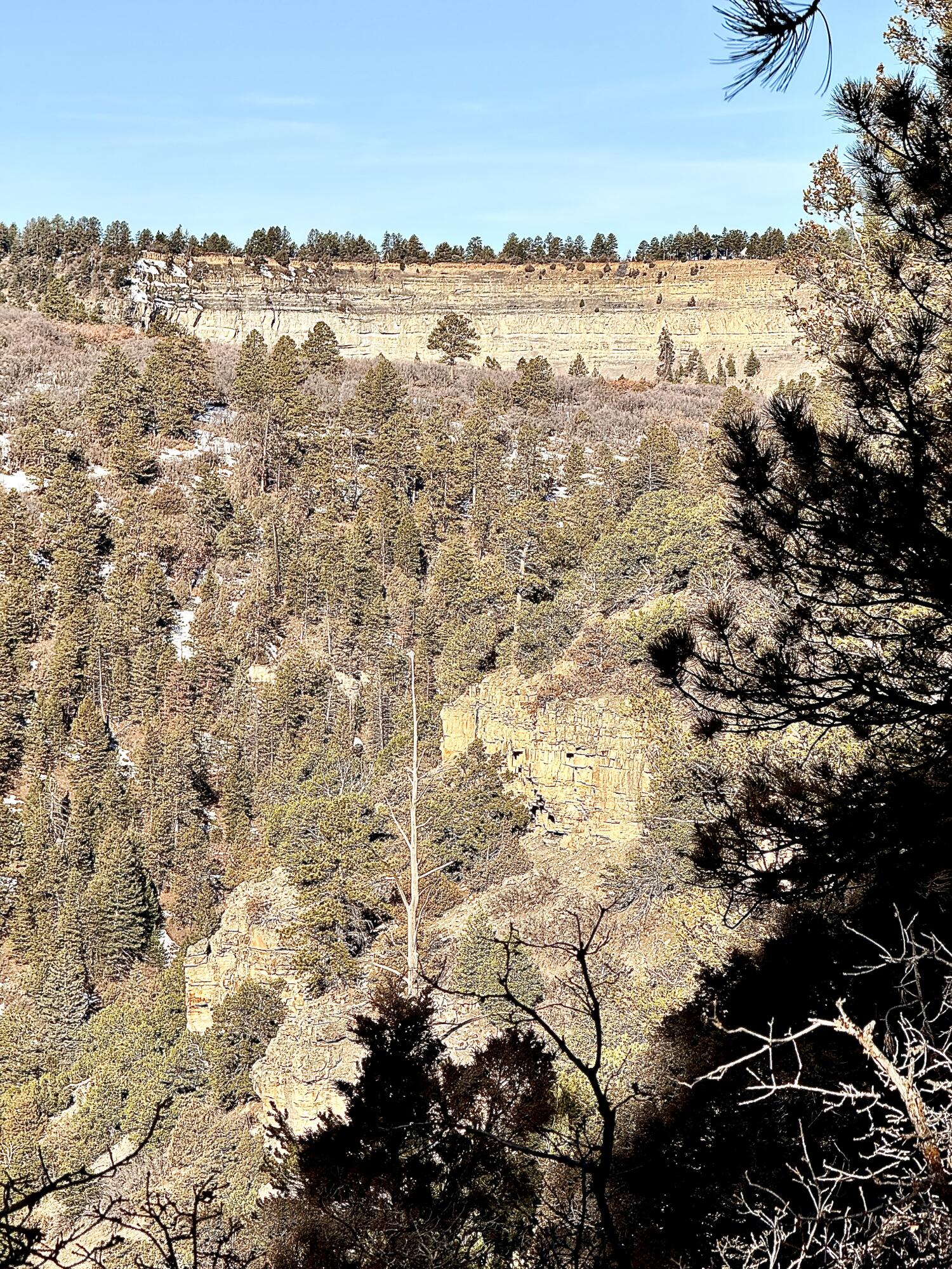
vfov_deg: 16.4
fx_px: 4400
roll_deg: -0.7
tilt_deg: -1.7
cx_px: 476
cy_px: 634
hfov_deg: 12.3
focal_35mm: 120
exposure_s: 1/1650
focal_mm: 15.66
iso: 50
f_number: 2.8
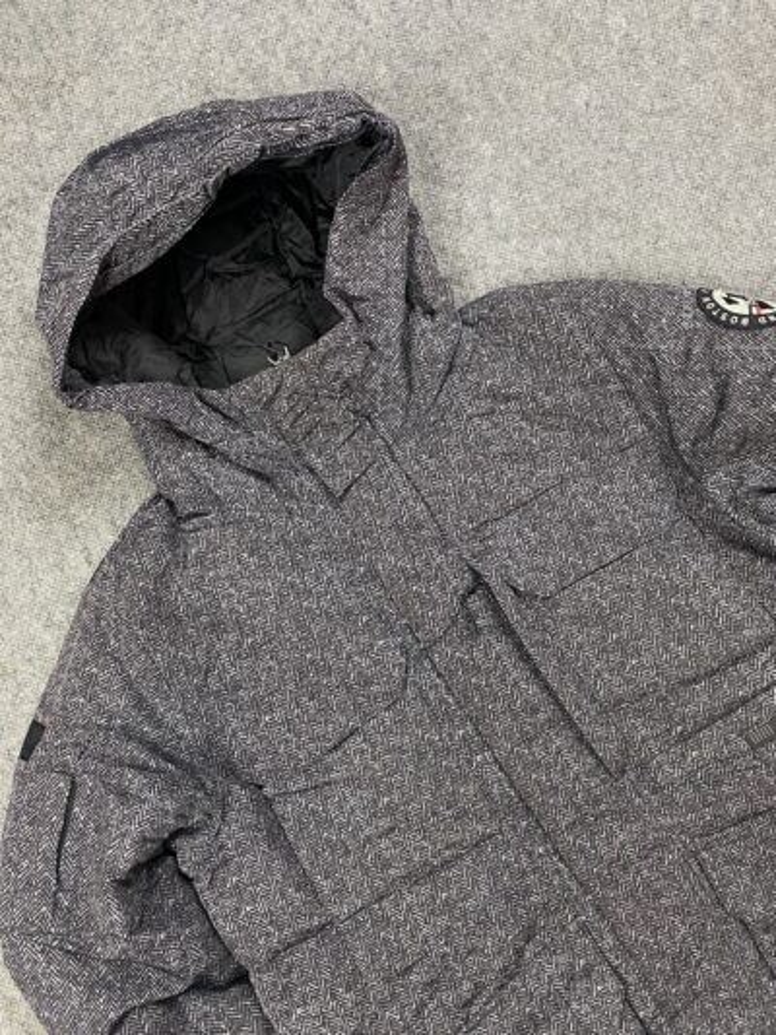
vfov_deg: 67.3
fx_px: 777
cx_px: 388
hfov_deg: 53.1
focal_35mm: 26
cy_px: 518
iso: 125
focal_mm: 4.25
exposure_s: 1/50
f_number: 1.8
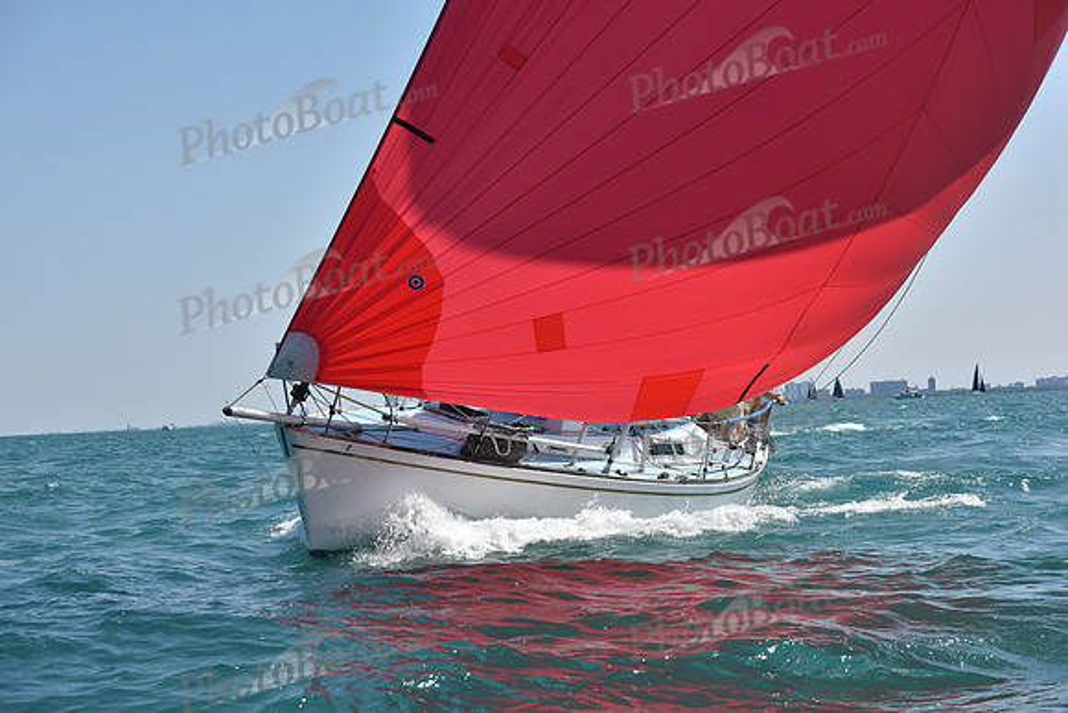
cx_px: 534
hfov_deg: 28.8
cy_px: 356
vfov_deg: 19.5
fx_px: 2077
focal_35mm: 70
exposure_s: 1/1250
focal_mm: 70
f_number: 7.1
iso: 250
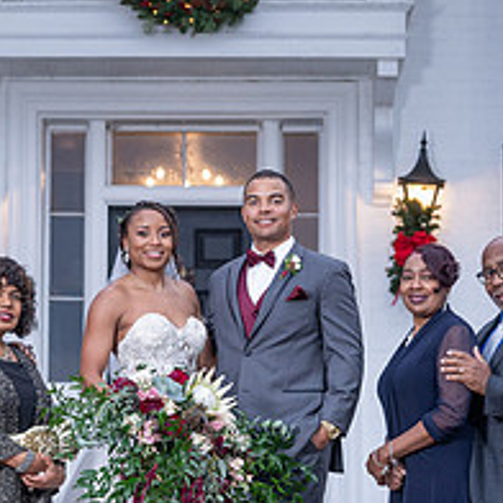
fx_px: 3419
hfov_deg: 8.4
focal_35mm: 208
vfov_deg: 8.4
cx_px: 208
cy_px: 359
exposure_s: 1/200
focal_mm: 80
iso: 640
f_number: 4
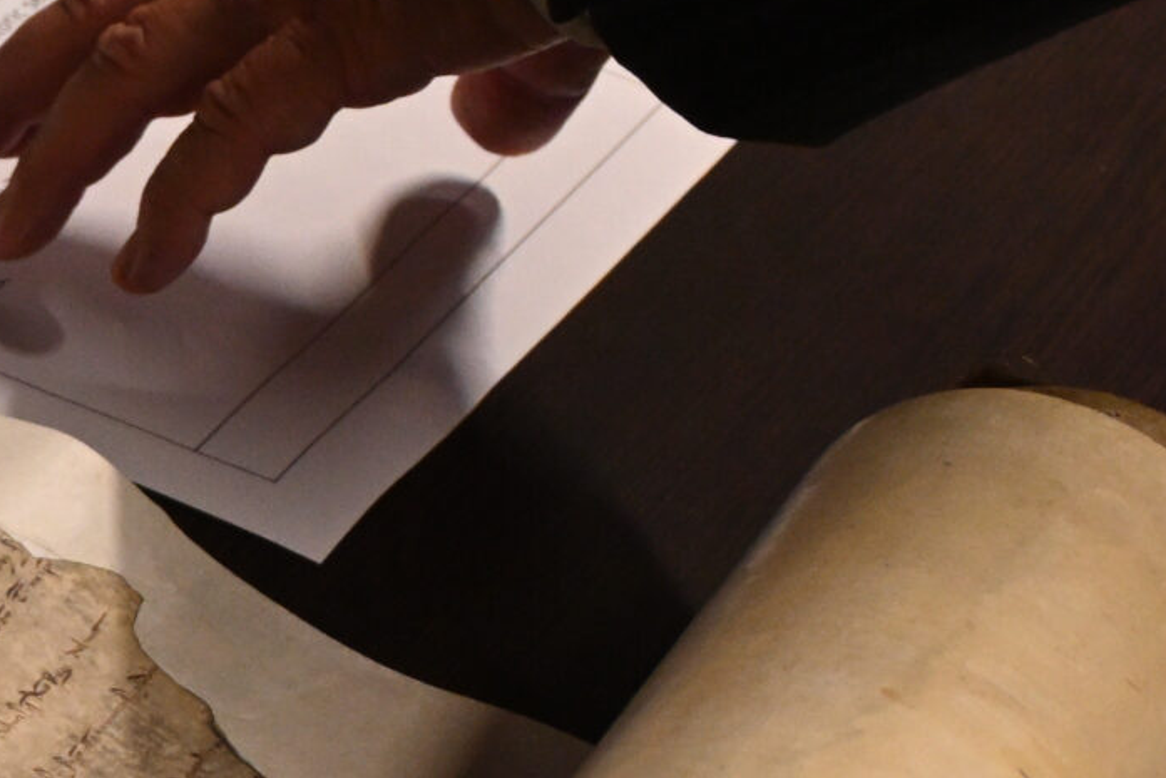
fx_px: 5178
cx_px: -691
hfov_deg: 12.1
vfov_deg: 8.5
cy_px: 854
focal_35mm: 160
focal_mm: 29
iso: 2500
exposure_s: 1/60
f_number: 4.8
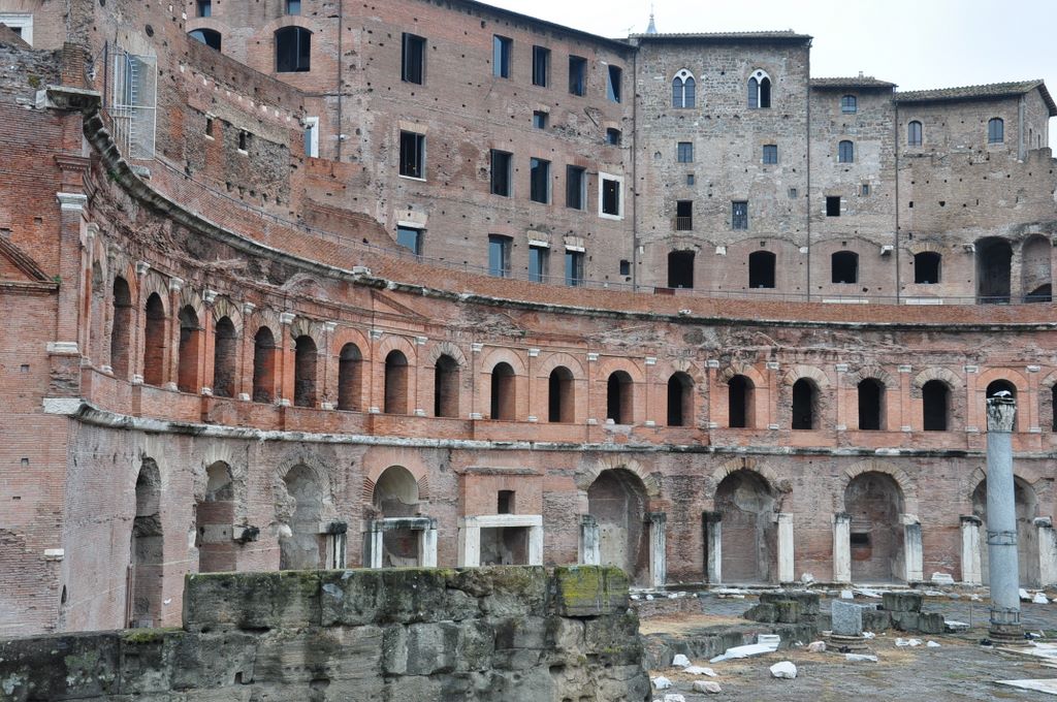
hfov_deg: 43.7
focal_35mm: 45
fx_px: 1320
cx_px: 528
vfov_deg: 29.8
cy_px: 351
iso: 360
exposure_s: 1/60
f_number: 8
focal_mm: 30
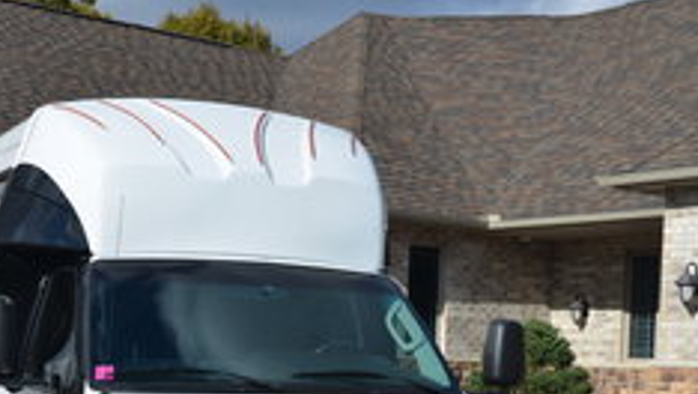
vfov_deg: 15.8
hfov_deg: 27.9
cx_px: 197
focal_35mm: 75
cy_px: 390
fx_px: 1389
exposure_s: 1/320
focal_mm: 28
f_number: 9
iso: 100
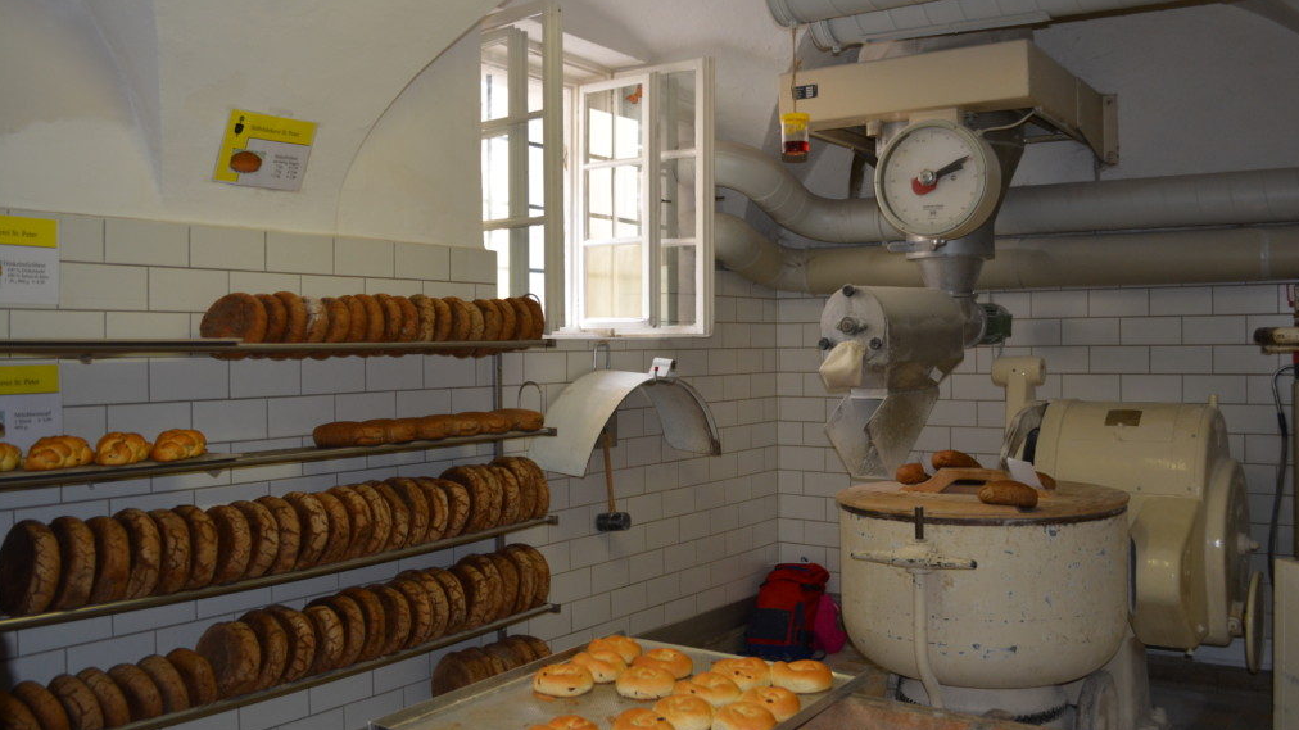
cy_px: 352
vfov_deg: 33.7
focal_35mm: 35
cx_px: 651
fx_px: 1205
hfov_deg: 56.6
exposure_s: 1/60
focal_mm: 22
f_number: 3.8
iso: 450
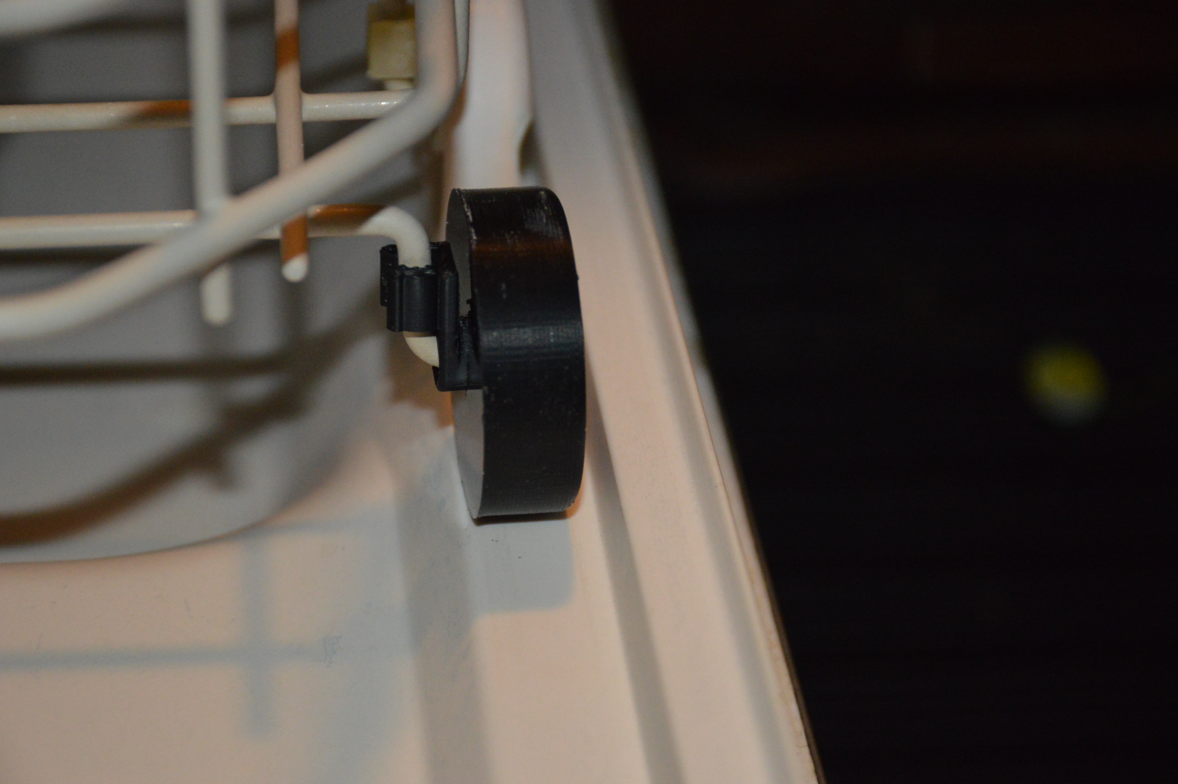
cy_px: 392
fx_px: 3433
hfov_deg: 19.5
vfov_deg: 13.0
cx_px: 589
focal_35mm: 105
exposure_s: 1/60
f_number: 5
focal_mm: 70
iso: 2000
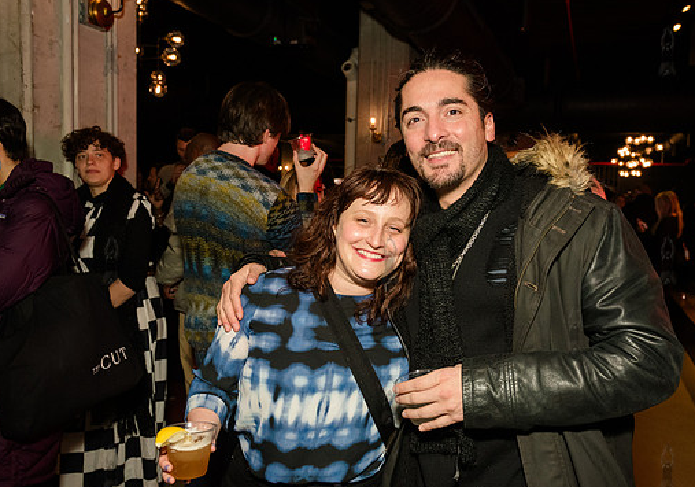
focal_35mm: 30
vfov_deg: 44.9
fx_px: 588
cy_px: 255
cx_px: 382
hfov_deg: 61.0
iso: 4000
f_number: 4
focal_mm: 24
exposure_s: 1/160
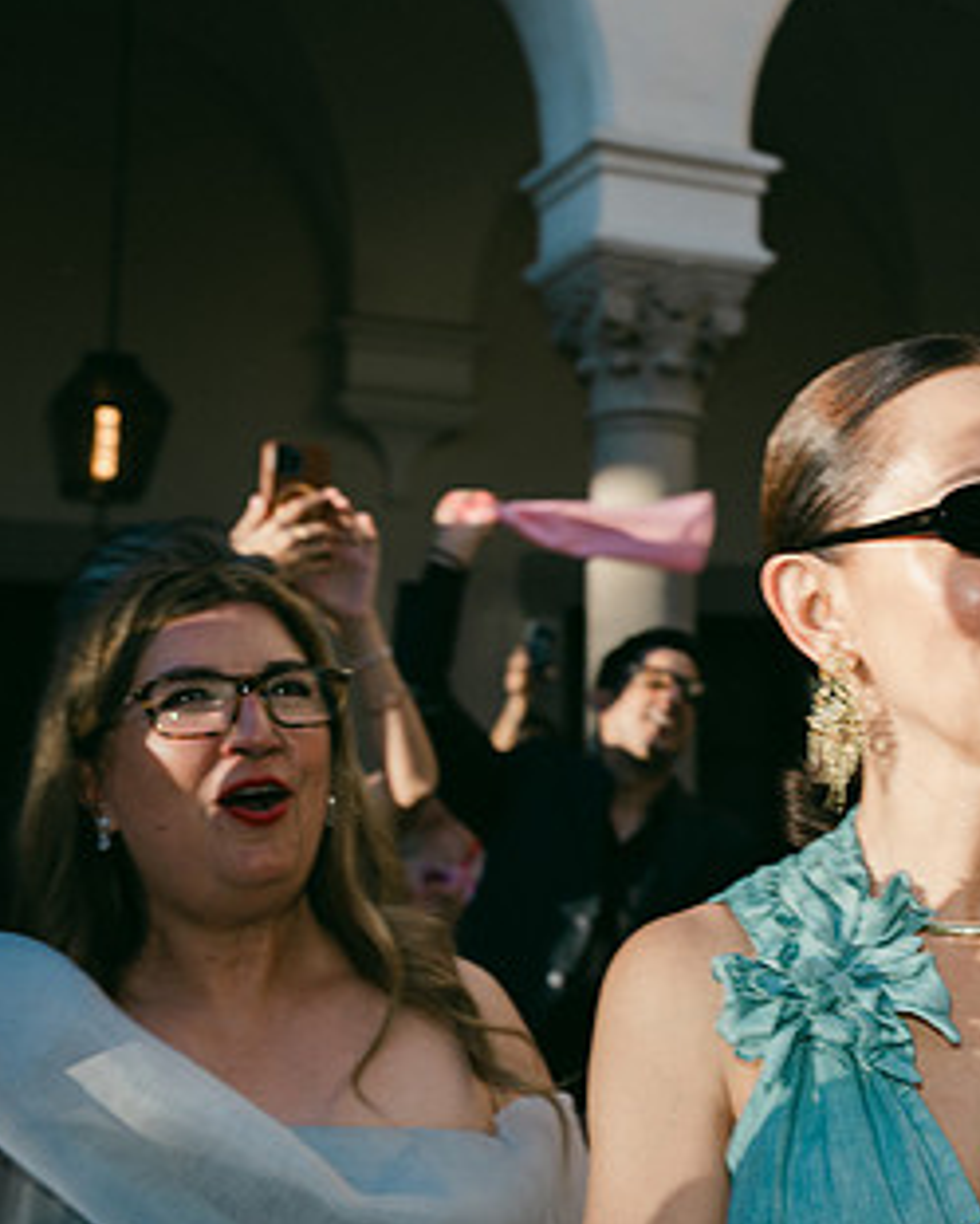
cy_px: 521
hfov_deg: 23.0
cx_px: 1031
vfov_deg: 30.0
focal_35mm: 63
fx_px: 2283
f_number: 4.5
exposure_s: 1/125
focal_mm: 35
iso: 64
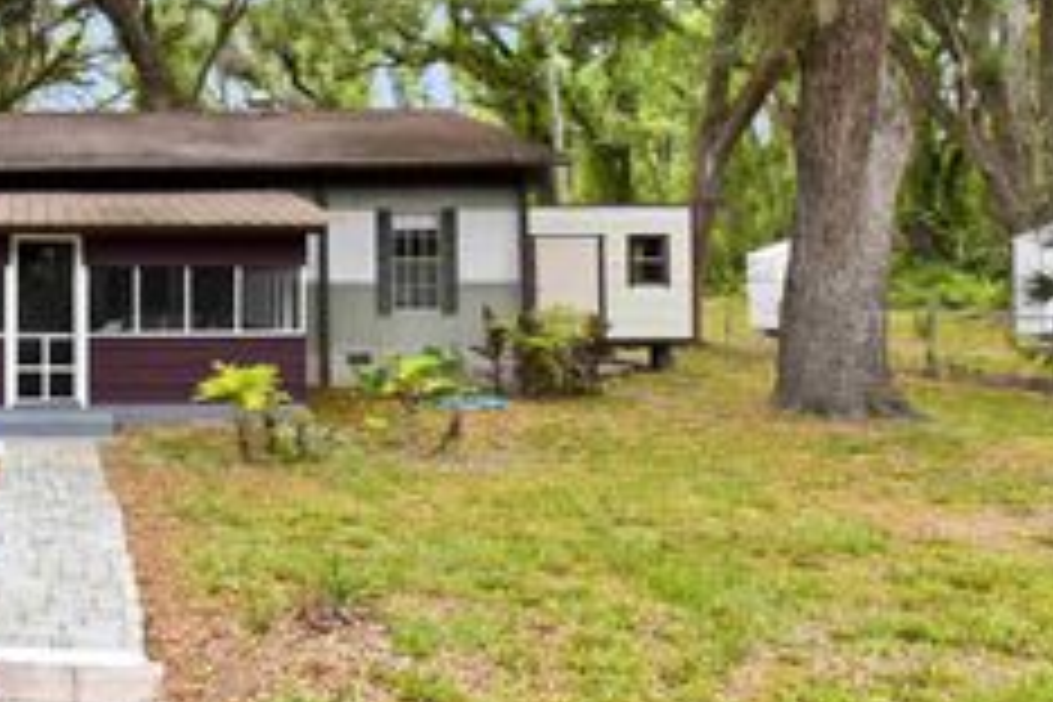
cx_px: 50
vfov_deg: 40.5
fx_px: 936
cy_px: 223
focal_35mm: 32
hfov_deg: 50.0
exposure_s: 1/250
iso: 400
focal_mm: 10
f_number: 8
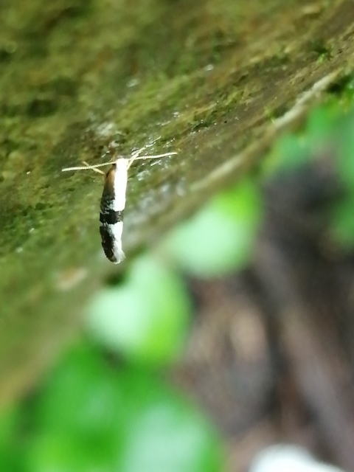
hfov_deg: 15.7
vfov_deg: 20.9
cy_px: 236
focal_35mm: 94
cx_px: 177
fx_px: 1282
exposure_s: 1/25
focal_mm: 3.46
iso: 320
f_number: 1.8
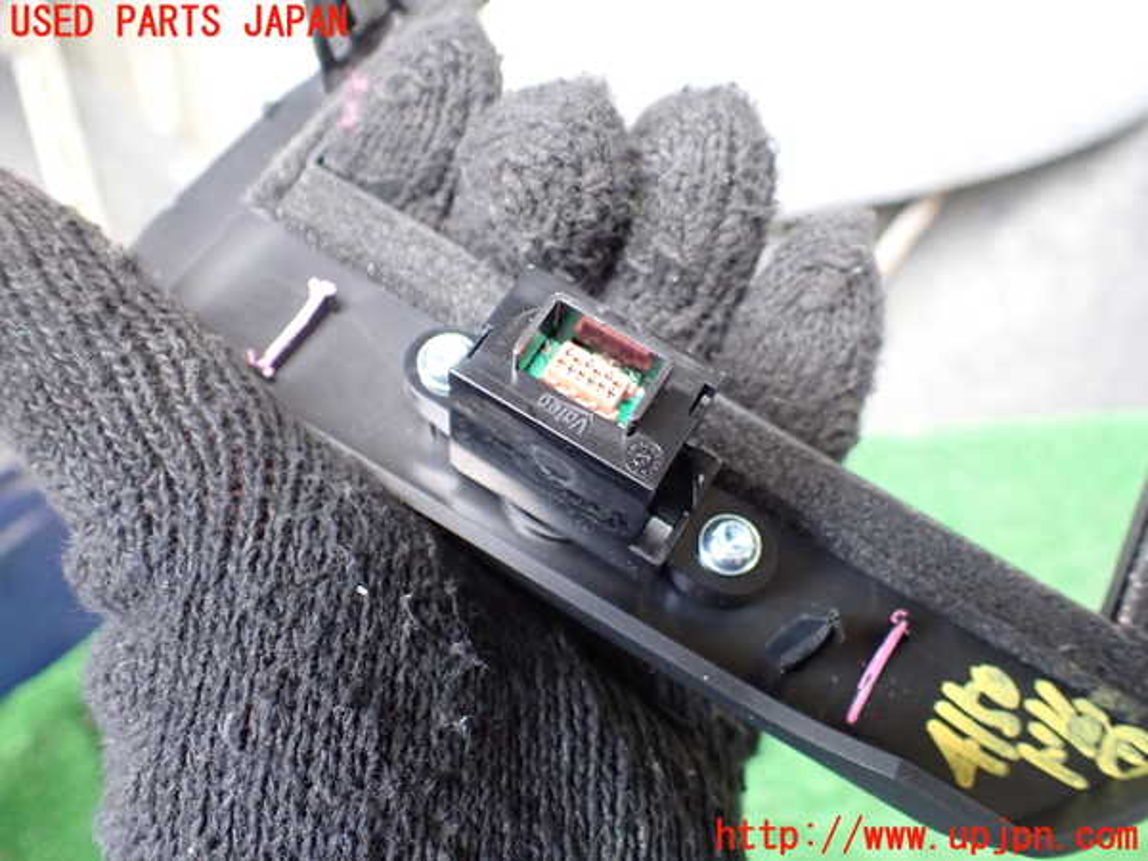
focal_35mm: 30
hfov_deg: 60.0
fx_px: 995
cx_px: 574
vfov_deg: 46.8
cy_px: 430
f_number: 2.3
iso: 640
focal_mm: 5.4
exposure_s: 1/125
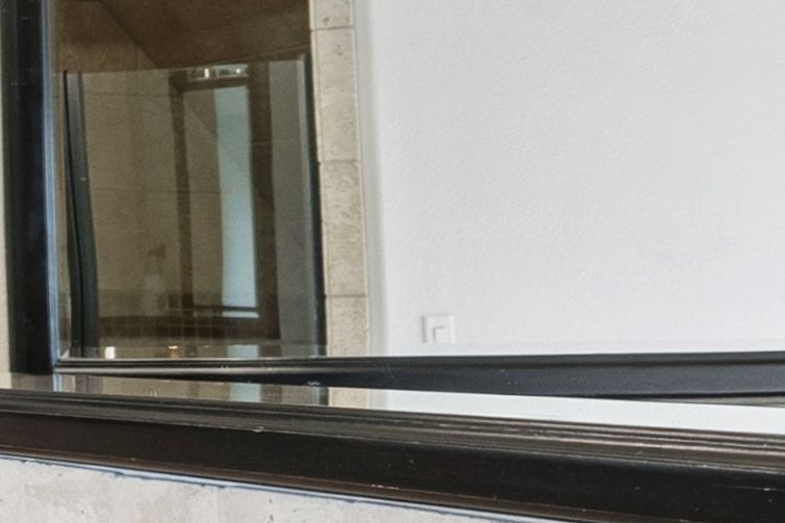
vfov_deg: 15.2
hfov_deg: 14.1
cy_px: 303
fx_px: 1963
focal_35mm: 90
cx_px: -1173
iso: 640
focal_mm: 16
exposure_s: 1/125
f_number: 9
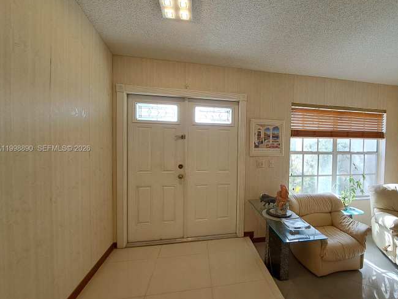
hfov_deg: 93.2
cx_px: 240
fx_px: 184
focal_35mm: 16
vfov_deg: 78.1
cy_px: 149
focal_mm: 1.74
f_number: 2.2
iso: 50
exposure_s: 1/60
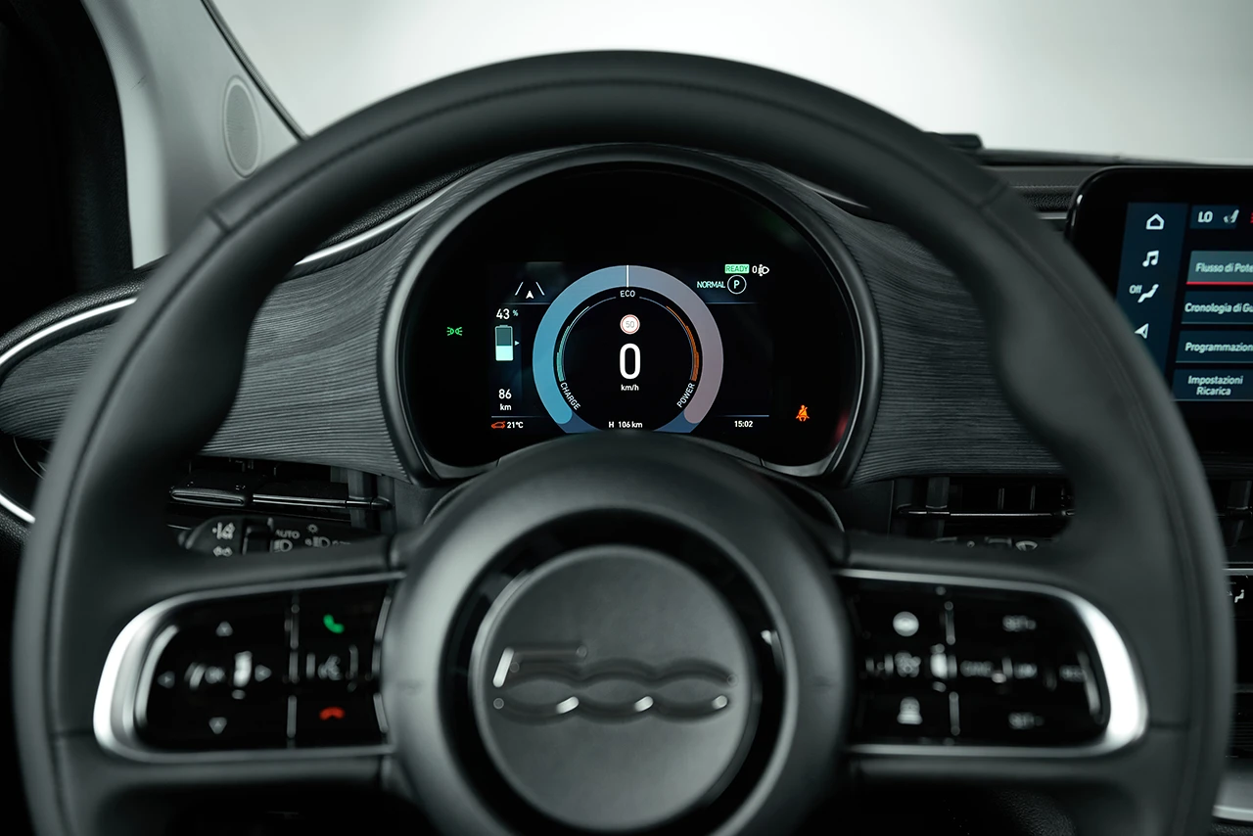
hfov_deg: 61.9
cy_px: 418
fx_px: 1044
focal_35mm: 30
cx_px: 626
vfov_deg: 43.6
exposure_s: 1/25
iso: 250
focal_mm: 30
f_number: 4
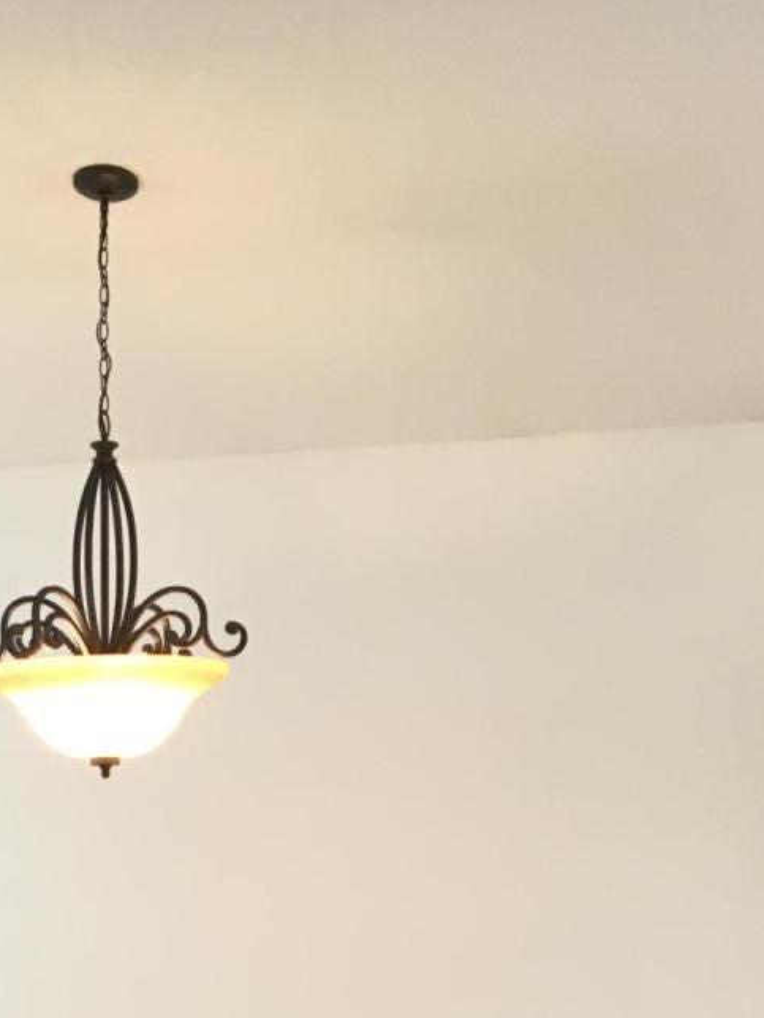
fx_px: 2648
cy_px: 1377
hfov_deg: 16.3
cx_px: 169
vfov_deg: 19.8
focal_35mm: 90
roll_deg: +1.0
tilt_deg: -10.3
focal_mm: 4.15
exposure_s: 1/30
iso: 80
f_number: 2.2
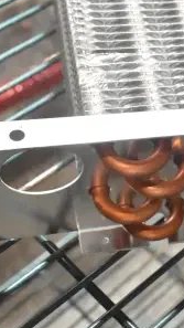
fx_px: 755
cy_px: 158
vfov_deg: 24.4
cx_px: 315
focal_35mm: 87
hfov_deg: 12.8
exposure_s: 1/200
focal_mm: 27
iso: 6400
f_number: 7.1
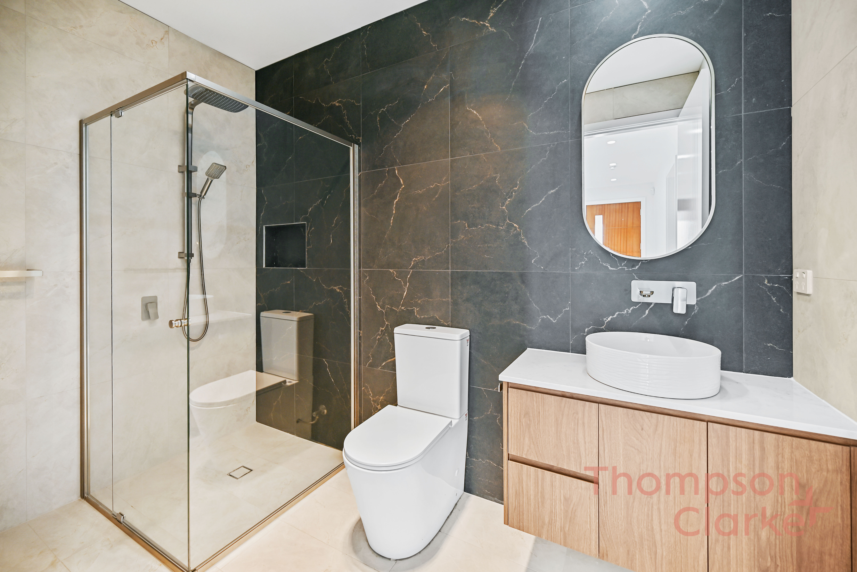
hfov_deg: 104.2
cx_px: 428
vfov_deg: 81.3
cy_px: 286
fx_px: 333
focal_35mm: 14
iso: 100
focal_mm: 14
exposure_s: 1/30
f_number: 4.5
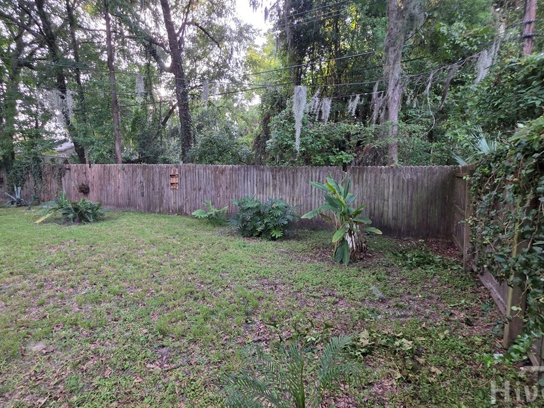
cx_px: 246
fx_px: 251
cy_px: 192
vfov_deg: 78.0
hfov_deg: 94.2
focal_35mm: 16
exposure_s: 1/120
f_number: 1.9
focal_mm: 2.2
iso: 100
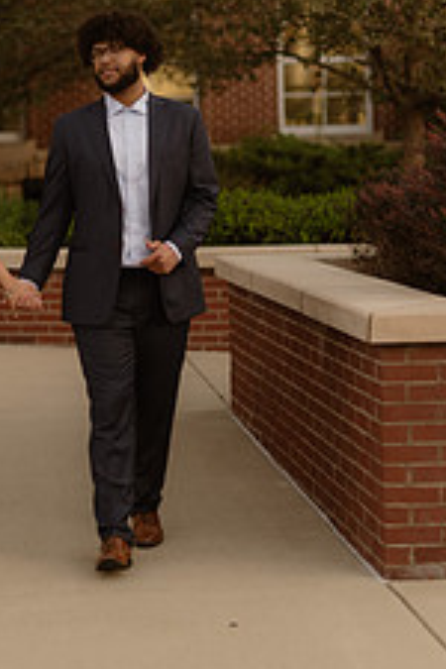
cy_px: 140
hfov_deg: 13.6
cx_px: 42
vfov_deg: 20.2
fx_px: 1858
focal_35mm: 100
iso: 250
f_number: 1.4
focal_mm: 50
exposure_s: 1/320
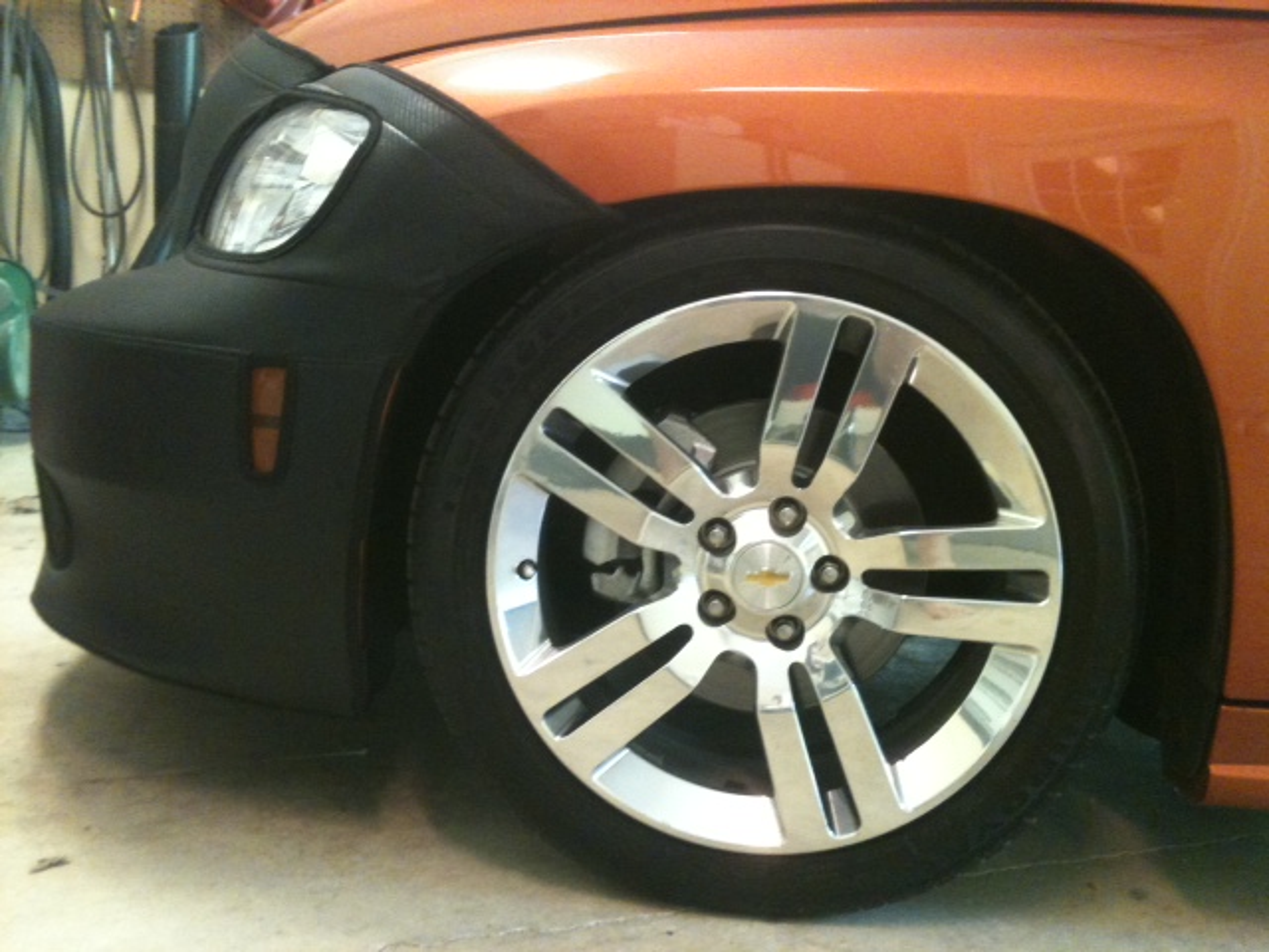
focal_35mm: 35
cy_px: 476
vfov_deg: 40.7
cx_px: 634
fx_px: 1283
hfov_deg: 52.6
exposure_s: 1/17
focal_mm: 3.85
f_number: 2.8
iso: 250
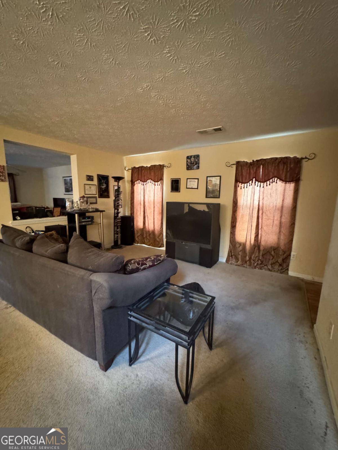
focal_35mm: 14
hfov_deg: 85.7
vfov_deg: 102.1
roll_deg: -2.0
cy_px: 225
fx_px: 182
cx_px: 169
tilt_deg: -9.3
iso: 1250
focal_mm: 2.22
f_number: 2.2
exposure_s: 1/30
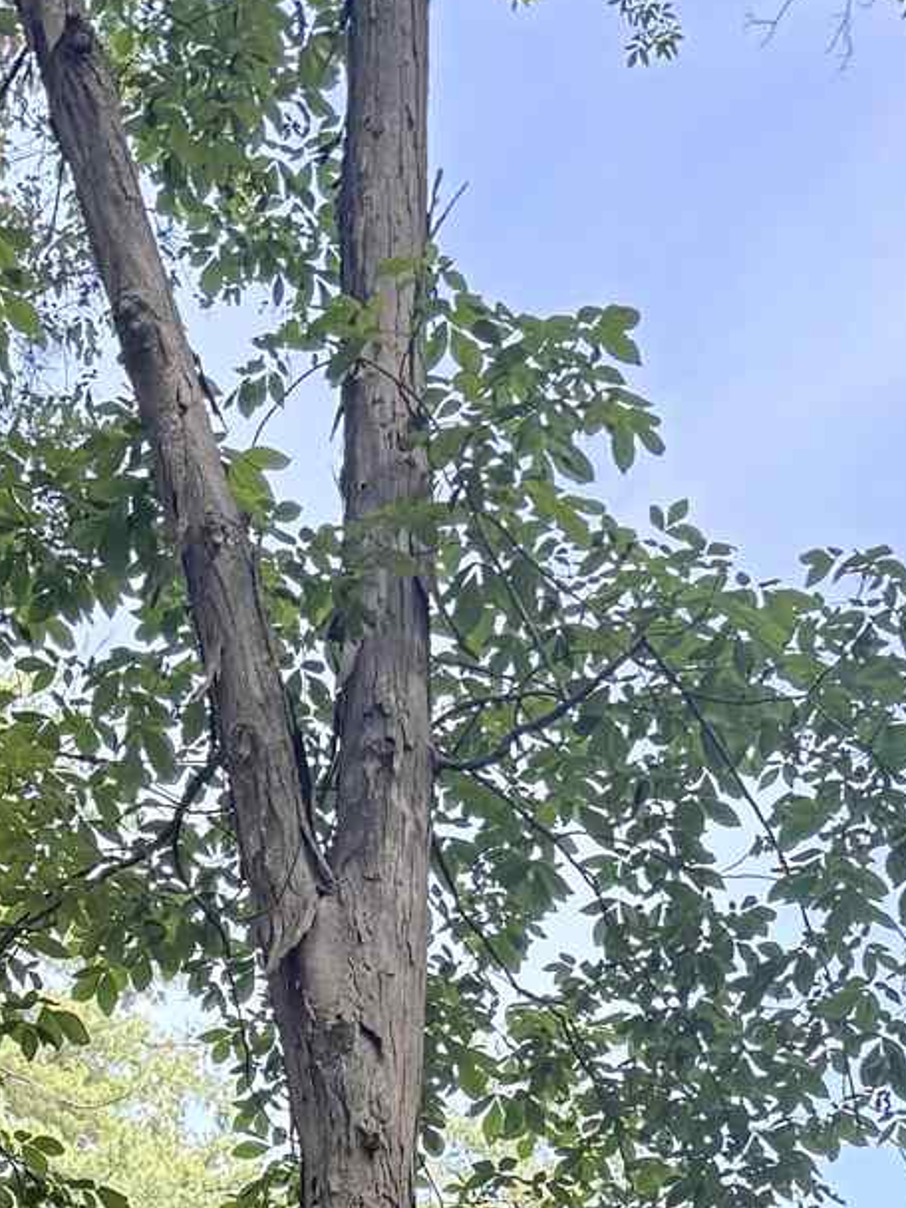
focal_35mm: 91
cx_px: 681
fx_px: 3176
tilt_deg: +8.9
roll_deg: -0.1
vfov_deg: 17.8
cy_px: 2102
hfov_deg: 16.2
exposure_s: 1/278
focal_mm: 6.76
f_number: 1.78
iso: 100
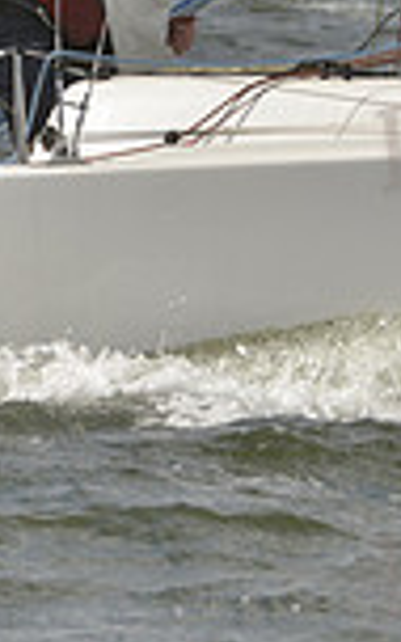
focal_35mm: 778
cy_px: -78
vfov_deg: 2.7
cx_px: 160
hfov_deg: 1.7
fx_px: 13604
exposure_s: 1/1600
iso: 400
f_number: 9
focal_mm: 200
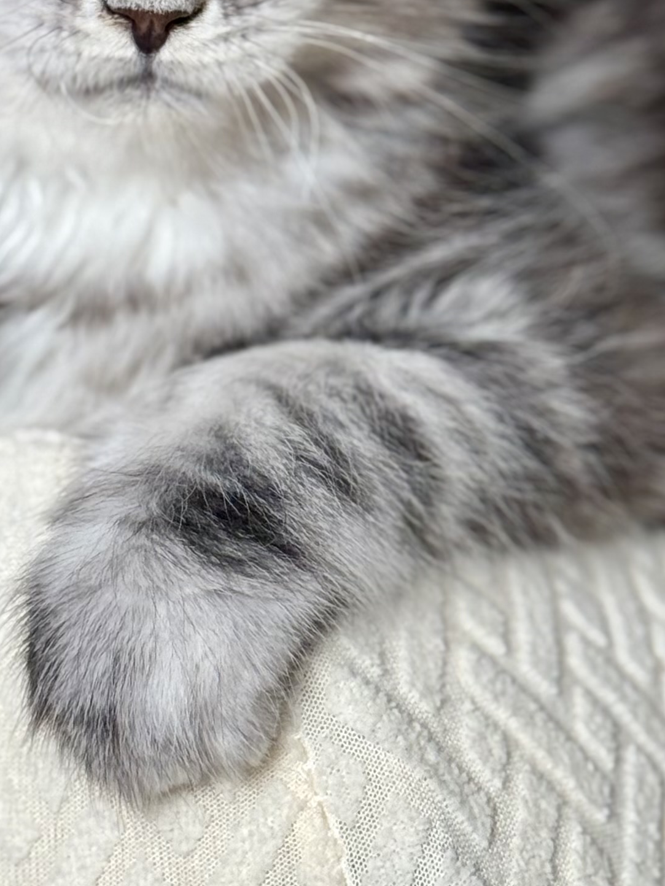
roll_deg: +1.3
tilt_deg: +0.7
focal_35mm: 134
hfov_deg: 11.1
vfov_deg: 14.5
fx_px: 3432
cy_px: 34
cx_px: 395
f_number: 1.78
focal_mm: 6.76
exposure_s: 1/230
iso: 125
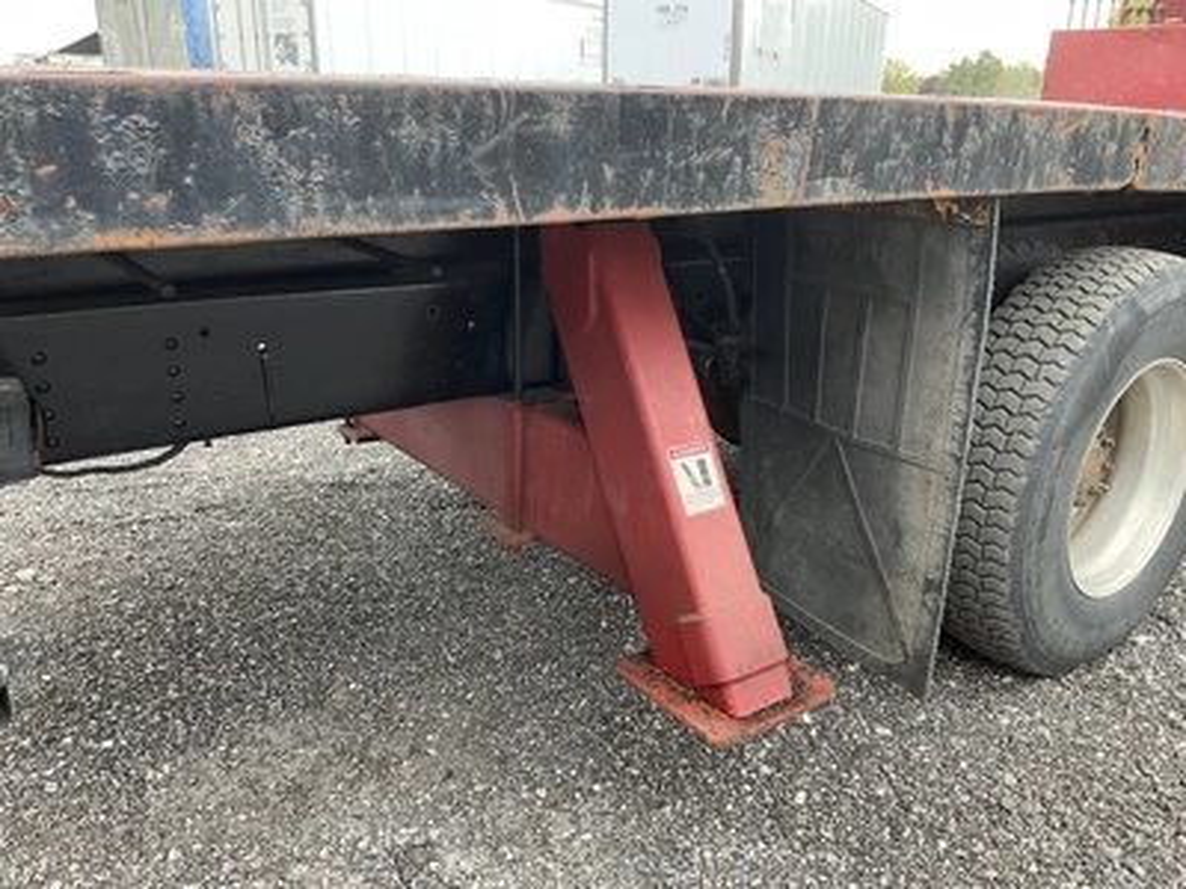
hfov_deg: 61.7
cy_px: 444
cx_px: 593
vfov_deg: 48.2
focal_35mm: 29
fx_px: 994
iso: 25
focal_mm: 3
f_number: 1.8
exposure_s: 1/122
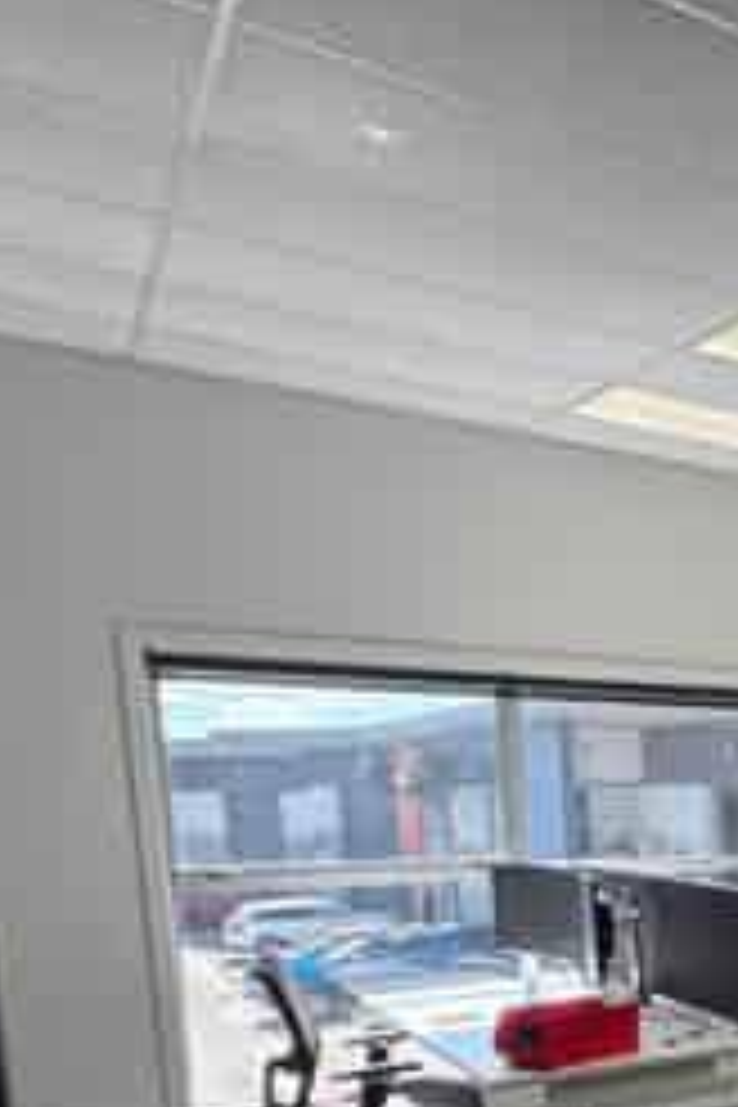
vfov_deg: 45.8
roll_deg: -0.1
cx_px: 1148
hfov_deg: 24.9
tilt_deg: -7.6
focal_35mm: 39
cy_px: 952
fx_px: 1199
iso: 50
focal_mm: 2.22
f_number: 2.2
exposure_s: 1/283
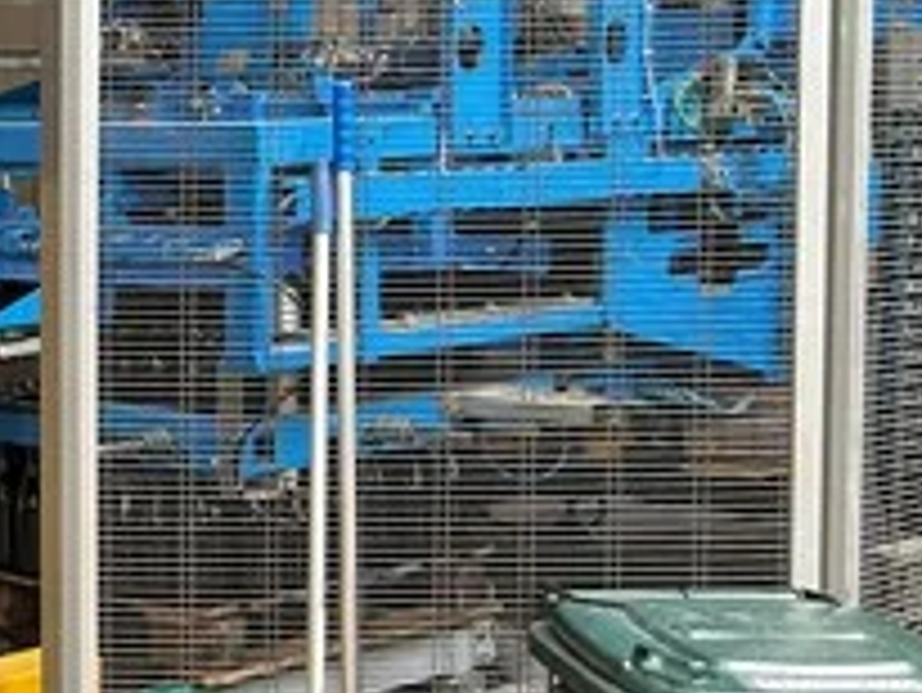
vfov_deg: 18.2
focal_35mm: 81
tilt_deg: -3.1
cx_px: -472
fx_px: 2159
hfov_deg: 20.5
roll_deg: +1.6
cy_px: 225
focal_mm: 5.7
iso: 100
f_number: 1.5
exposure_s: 1/50
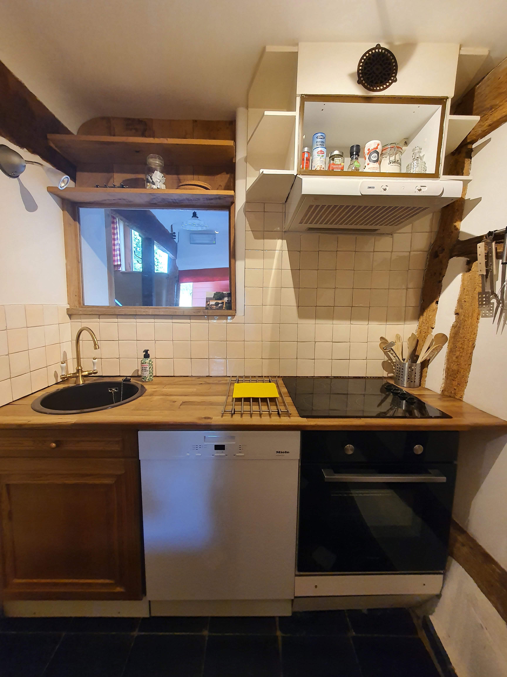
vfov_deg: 106.2
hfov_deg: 89.9
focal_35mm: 13
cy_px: 338
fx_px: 254
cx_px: 254
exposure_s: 1/50
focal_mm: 1.8
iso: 320
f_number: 2.2
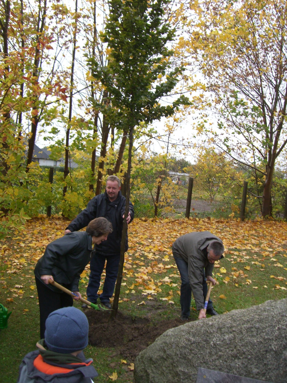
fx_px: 420
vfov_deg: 49.0
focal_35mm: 38
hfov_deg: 37.7
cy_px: 192
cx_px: 144
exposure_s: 1/100
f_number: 2.7
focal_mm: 6.2
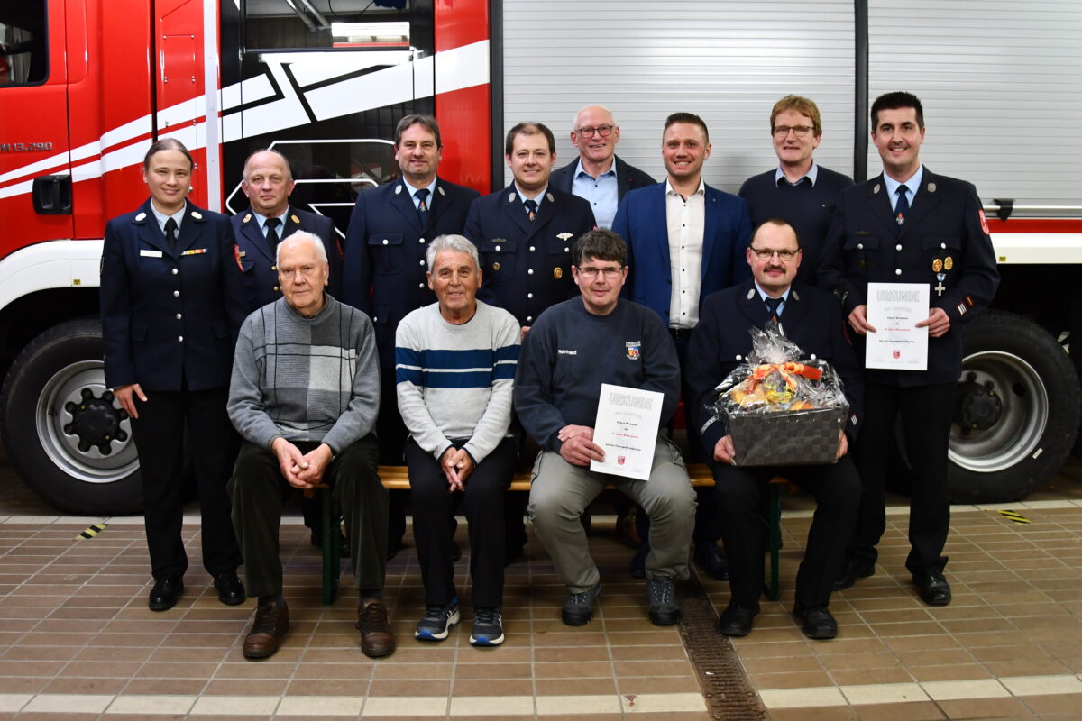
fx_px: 1082
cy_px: 360
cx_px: 541
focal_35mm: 36
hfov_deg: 53.1
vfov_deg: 36.9
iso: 1000
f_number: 3.5
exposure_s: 1/50
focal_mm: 18
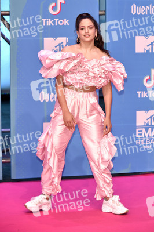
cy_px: 116
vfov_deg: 10.3
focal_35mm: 200
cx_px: 77
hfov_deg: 6.9
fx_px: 1285
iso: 2000
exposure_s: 1/250
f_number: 4.5
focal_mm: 200
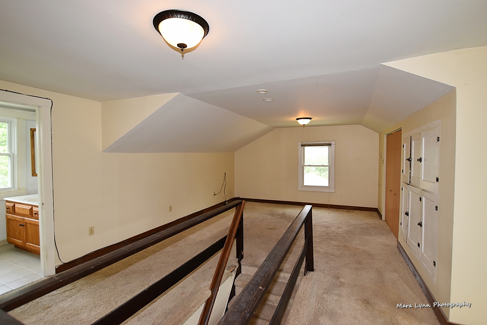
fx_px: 233
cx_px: 244
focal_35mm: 17
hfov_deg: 92.4
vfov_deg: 69.7
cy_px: 162
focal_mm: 11.5
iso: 800
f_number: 4.8
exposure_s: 1/90
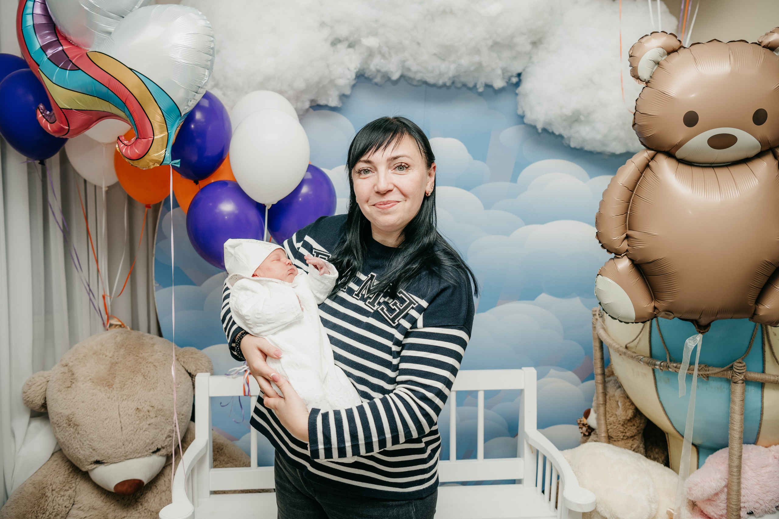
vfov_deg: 37.2
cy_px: 260
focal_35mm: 36
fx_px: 773
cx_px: 390
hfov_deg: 53.5
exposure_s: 1/160
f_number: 4
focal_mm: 34
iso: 160
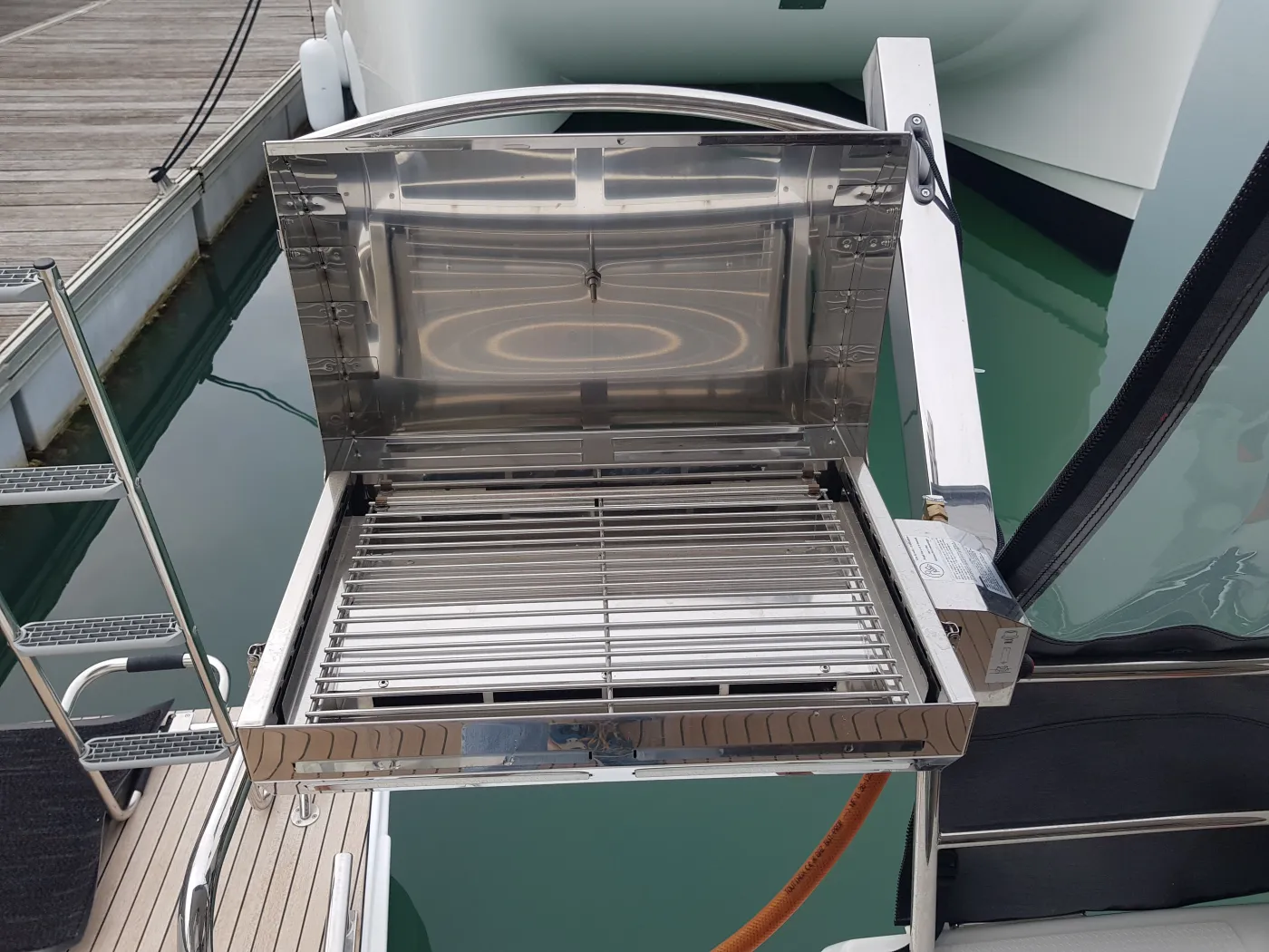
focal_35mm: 26
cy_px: 476
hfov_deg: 67.3
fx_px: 953
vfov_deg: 53.1
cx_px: 634
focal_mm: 4.2
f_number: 1.7
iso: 40
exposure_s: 1/379
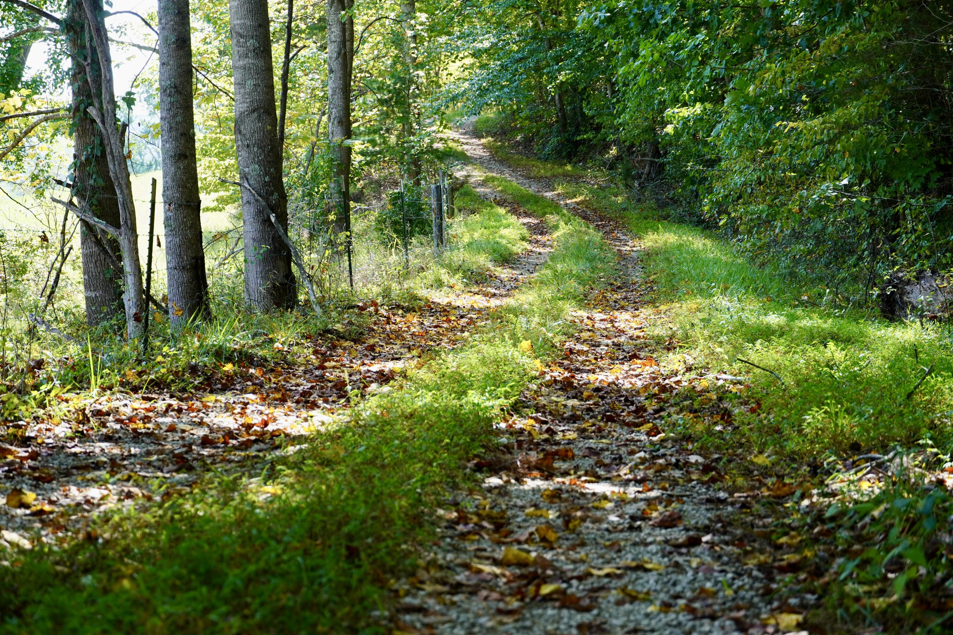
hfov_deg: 22.0
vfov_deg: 14.8
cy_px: 318
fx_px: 2449
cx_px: 479
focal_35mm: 93
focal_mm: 61
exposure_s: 1/100
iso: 200
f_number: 5.6
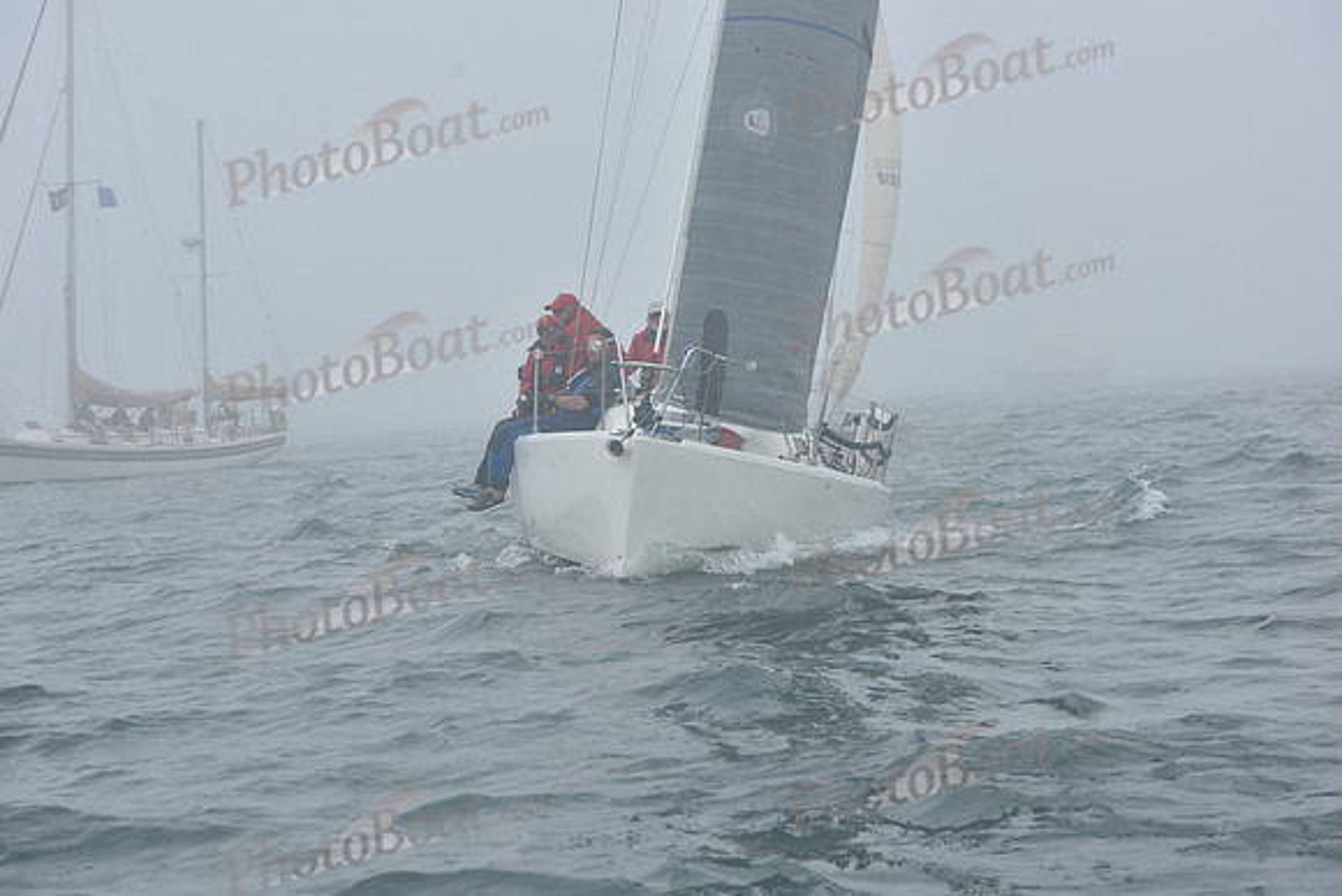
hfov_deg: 22.6
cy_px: 448
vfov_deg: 15.2
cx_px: 671
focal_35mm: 90
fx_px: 3356
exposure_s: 1/800
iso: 250
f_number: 7.1
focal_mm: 90
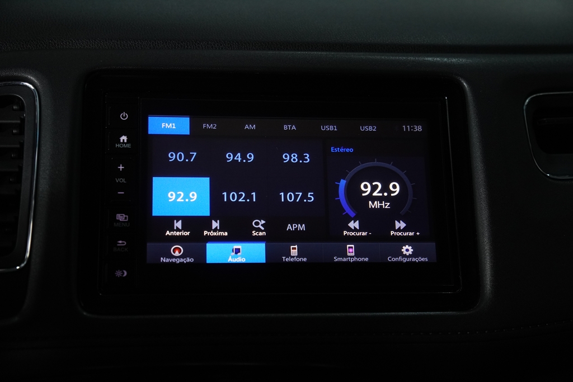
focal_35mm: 62
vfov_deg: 22.1
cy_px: 191
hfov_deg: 32.6
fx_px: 979
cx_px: 286
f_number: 2.8
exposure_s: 1/80
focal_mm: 41
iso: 1250
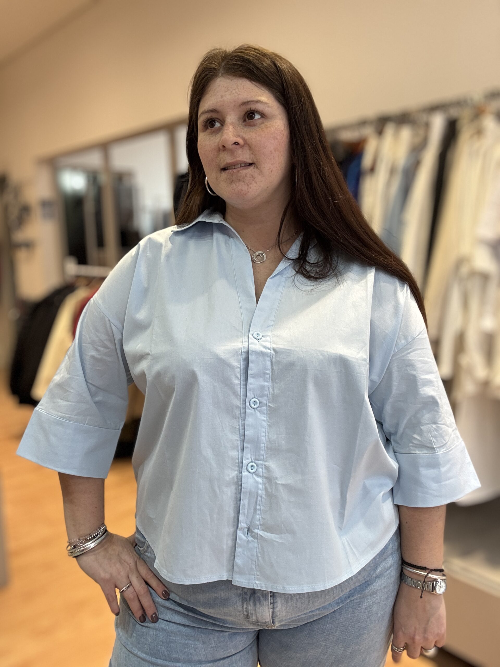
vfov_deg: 60.0
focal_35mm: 30
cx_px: 250
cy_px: 334
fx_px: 578
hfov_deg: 46.8
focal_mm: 2.69
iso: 80
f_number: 1.9
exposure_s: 1/50
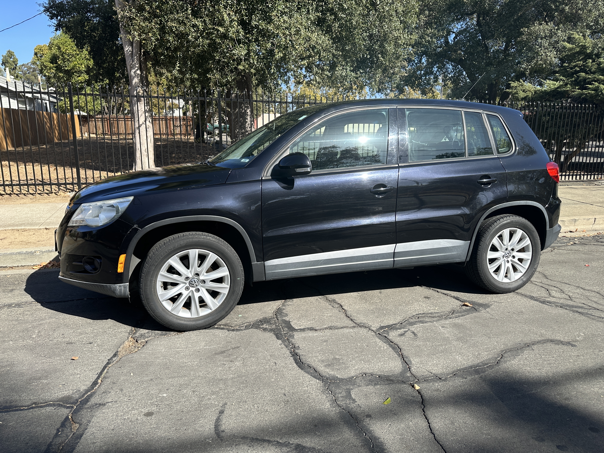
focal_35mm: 24
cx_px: 302
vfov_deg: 56.8
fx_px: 419
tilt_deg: -11.7
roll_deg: -1.3
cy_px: 226
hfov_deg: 71.6
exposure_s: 1/2155
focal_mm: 6.86
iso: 80
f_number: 1.78
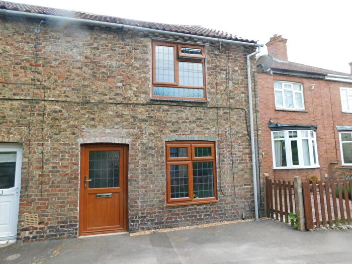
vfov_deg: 58.9
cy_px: 132
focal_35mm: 23
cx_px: 176
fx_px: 234
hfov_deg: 73.9
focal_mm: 4
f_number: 3
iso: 125
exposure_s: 1/250
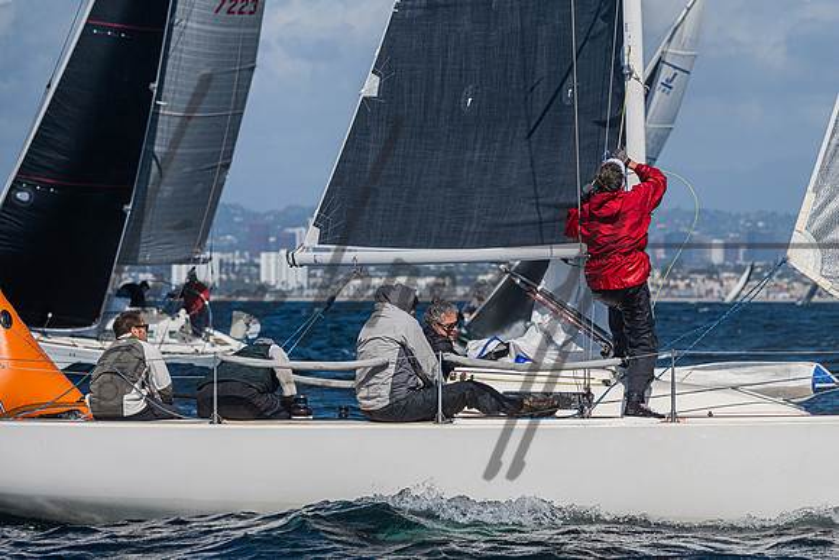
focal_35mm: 212
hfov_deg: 9.7
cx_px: 497
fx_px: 4933
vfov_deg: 6.5
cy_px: 272
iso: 400
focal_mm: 175
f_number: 6.3
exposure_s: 1/6400
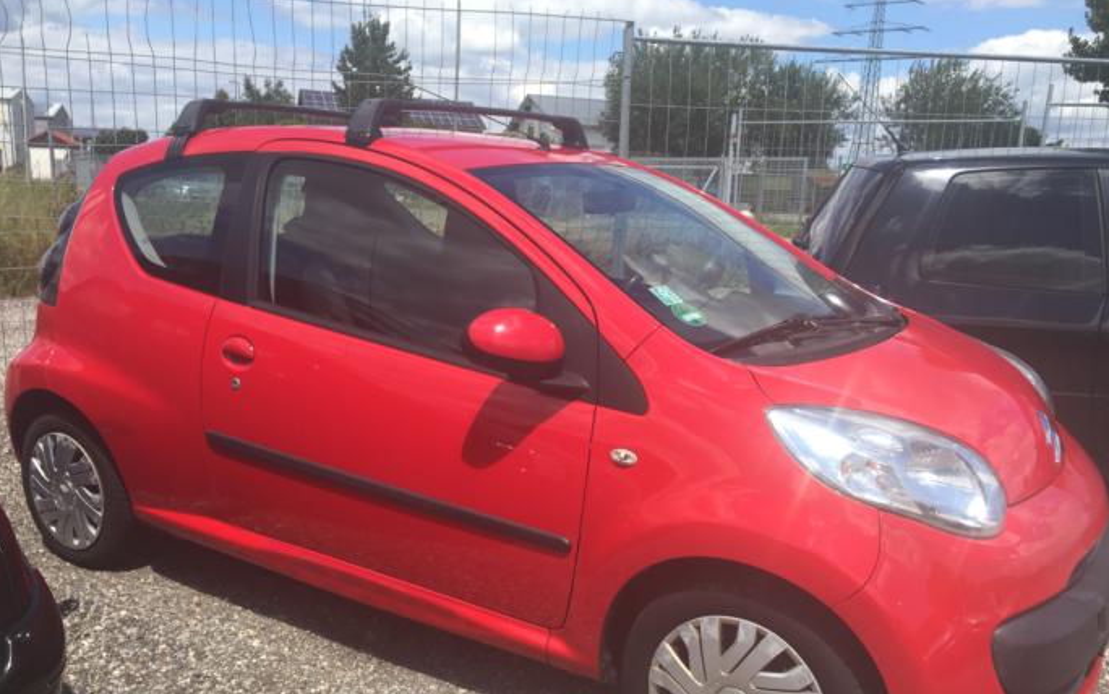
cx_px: 554
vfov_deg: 40.5
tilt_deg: -12.5
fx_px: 937
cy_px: 415
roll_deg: -3.2
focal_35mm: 31
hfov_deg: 61.2
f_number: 2.2
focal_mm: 4.15
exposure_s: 1/1582
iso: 32
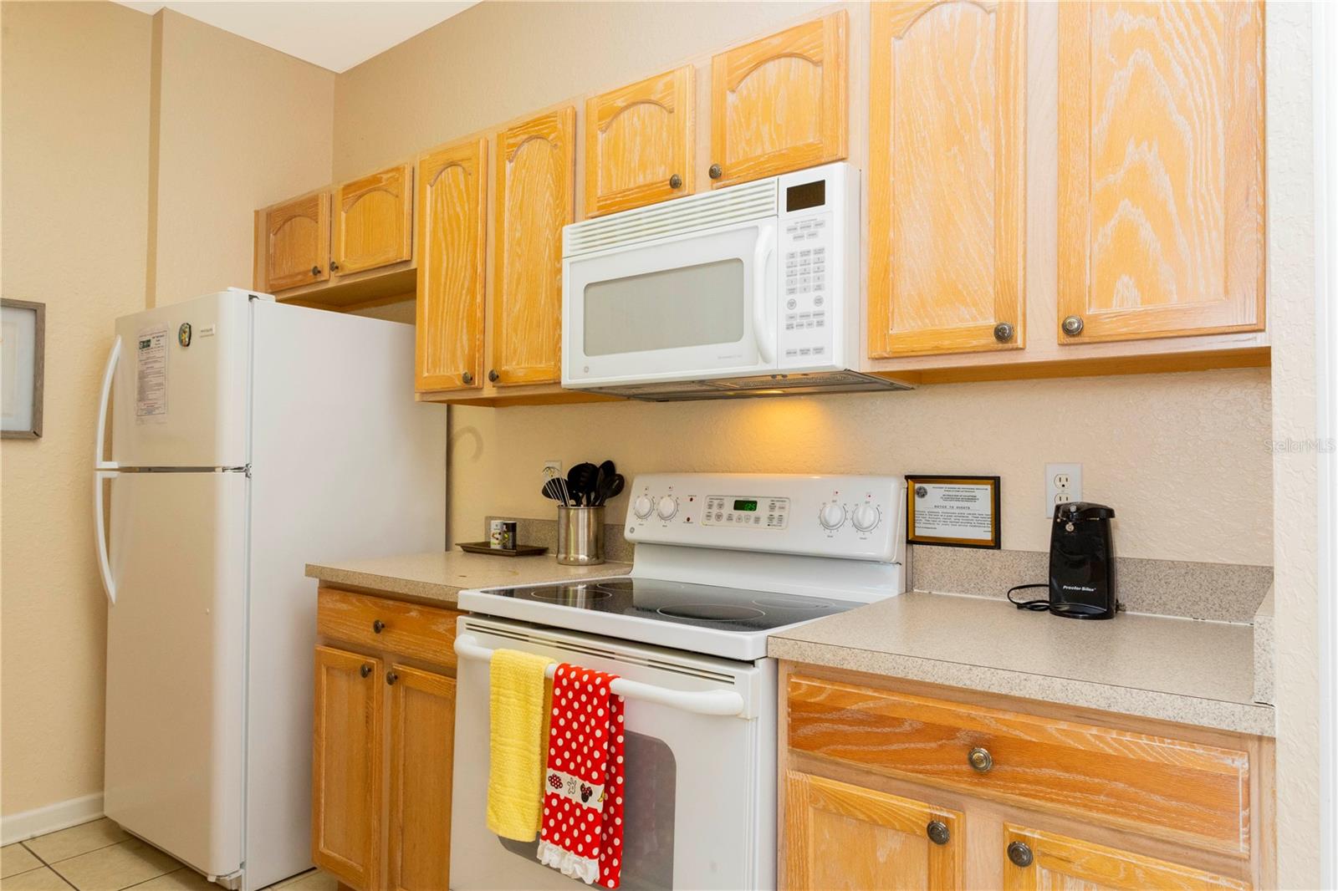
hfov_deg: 76.1
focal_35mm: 23
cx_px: 669
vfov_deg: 55.1
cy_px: 446
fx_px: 855
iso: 1000
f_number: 14
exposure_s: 1/10
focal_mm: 23
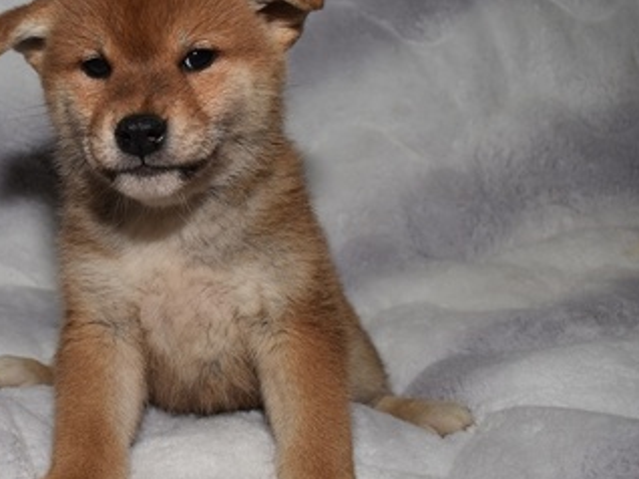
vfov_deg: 29.6
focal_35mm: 49
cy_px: 229
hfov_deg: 37.6
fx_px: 904
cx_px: 131
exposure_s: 1/100
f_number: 5
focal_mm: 20
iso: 160
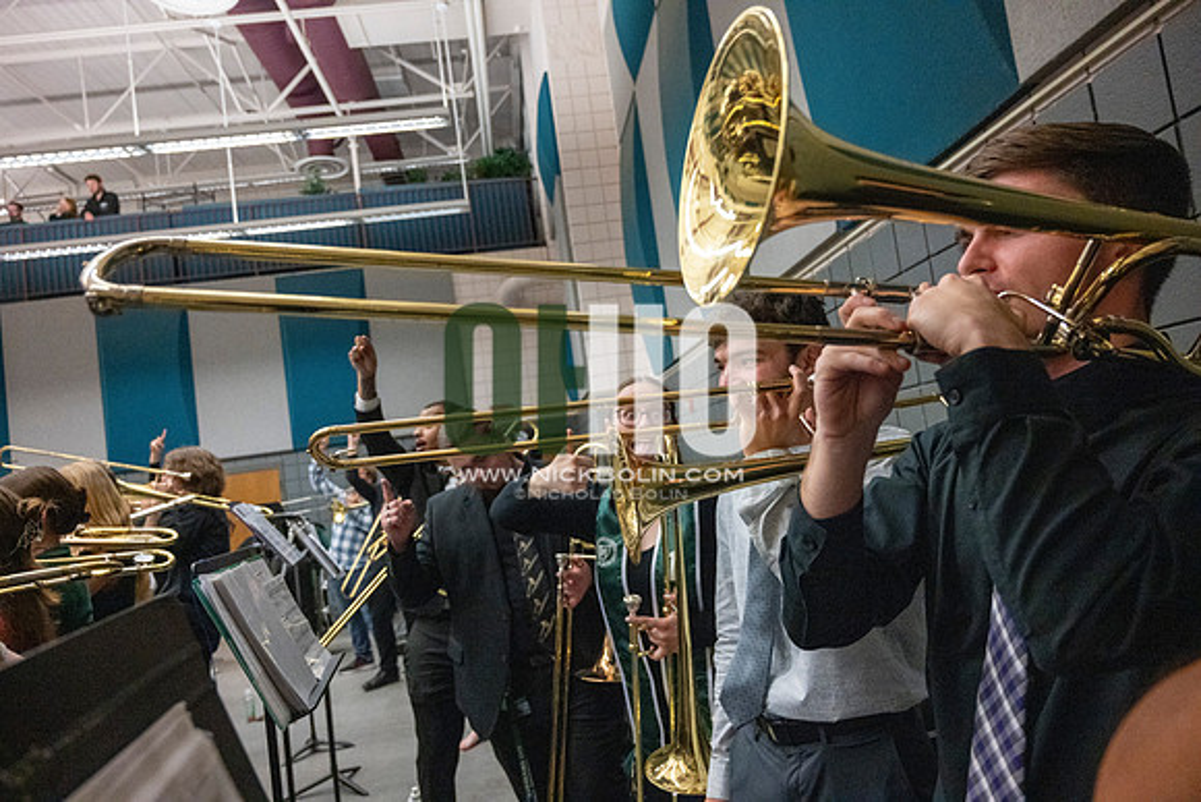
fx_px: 801
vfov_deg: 53.2
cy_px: 401
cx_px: 600
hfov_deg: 73.7
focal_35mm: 24
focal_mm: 24
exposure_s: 1/500
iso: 10000
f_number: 4
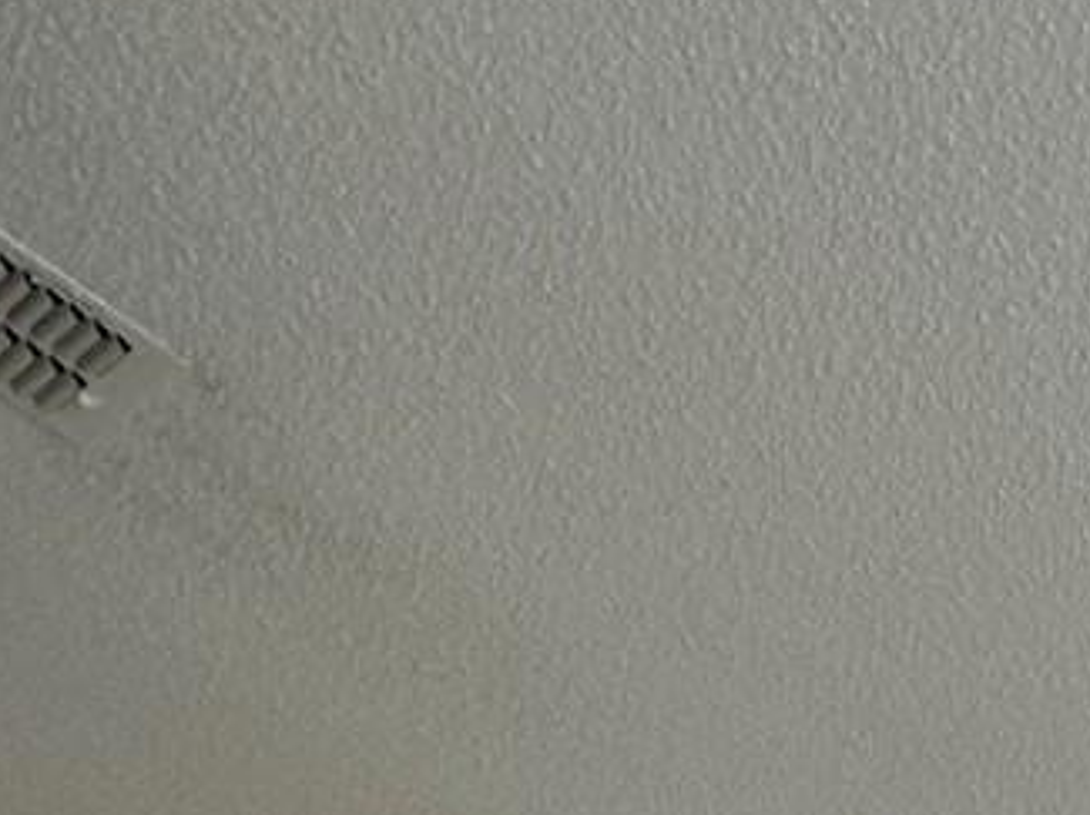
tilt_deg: +0.2
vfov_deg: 14.6
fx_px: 2170
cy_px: 1912
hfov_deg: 18.9
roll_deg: -1.4
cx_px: 2130
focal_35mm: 69
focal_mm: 2.22
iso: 40
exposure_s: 1/122
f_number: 2.2
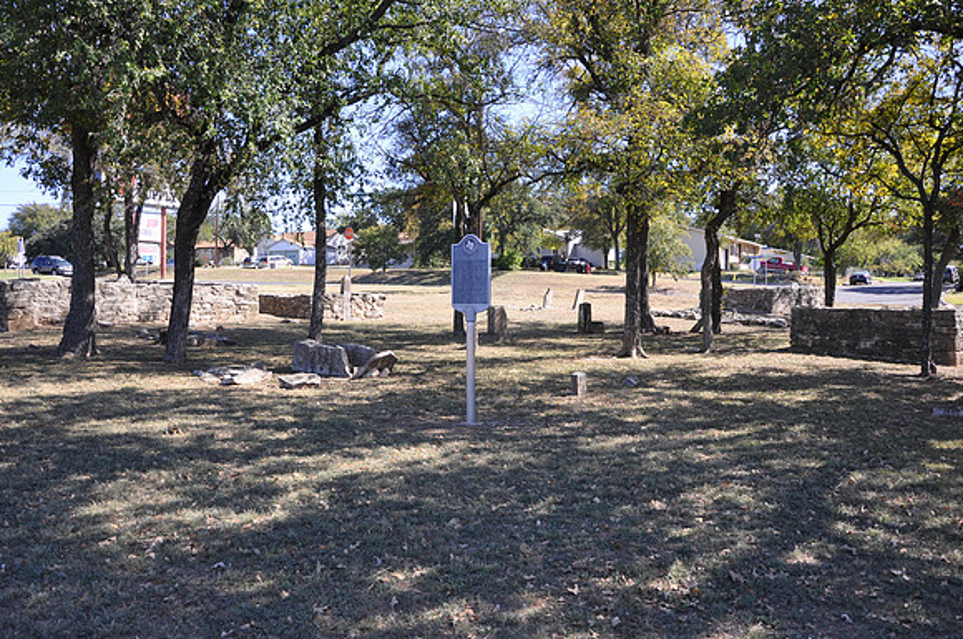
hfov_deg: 59.6
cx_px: 482
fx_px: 841
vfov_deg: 41.6
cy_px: 320
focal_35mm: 32
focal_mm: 21
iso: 280
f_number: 5.6
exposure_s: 1/125
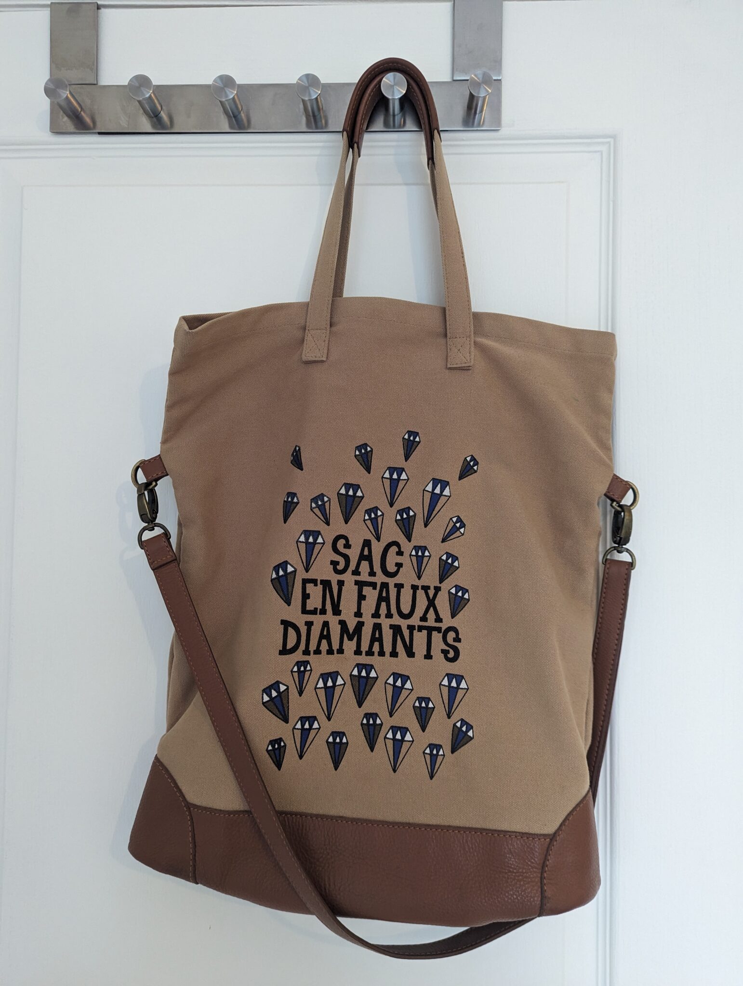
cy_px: 493
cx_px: 372
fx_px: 685
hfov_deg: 56.9
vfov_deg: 71.5
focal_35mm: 24
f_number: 1.85
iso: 371
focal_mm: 6.81
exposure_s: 1/24
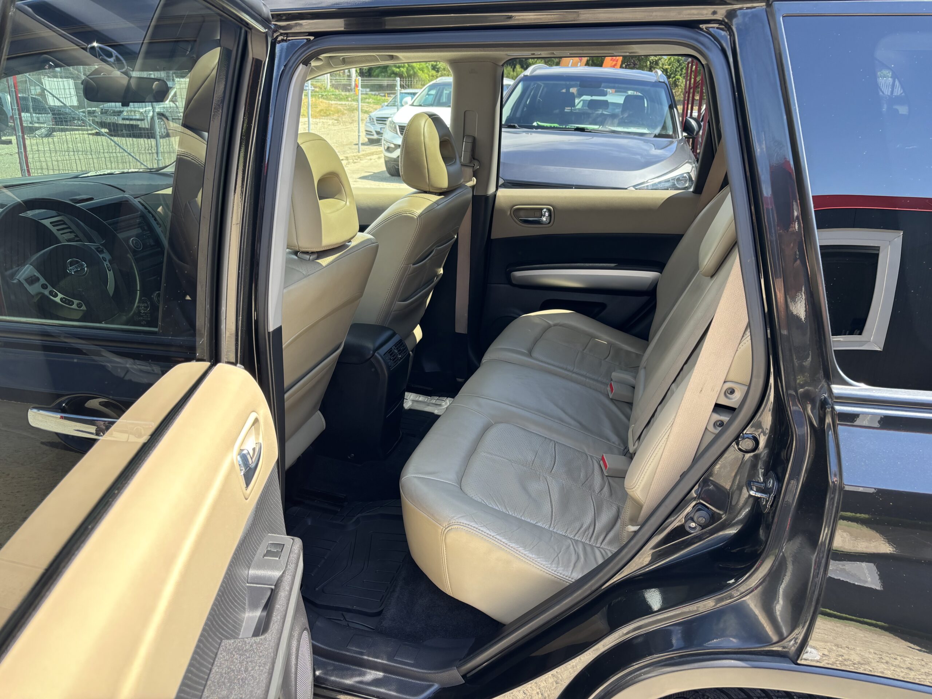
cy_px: 350
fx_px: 700
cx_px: 466
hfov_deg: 67.3
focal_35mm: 26
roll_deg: -0.5
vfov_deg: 53.1
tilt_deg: -13.6
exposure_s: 1/264
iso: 40
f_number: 1.6
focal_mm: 5.96
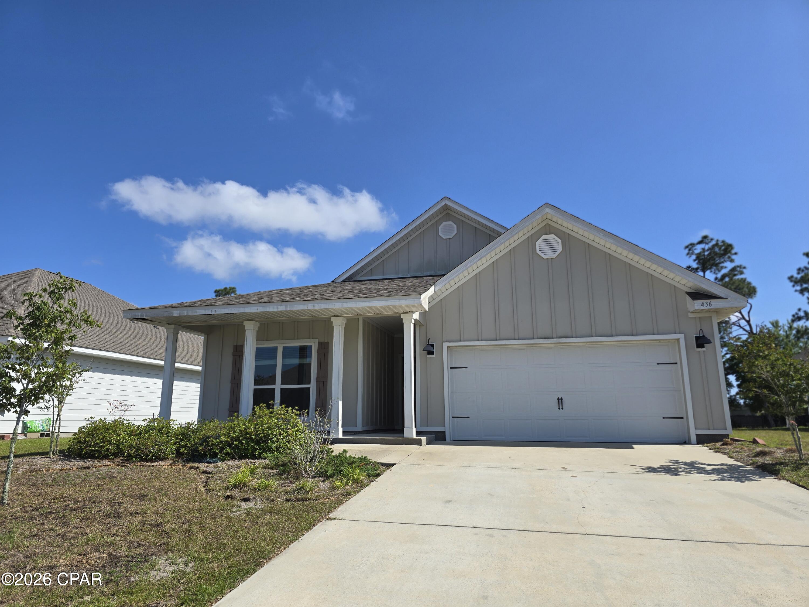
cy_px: 304
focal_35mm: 23
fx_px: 538
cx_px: 404
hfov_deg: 73.9
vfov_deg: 58.9
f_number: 1.7
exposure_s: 1/2000
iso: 20
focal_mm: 6.3
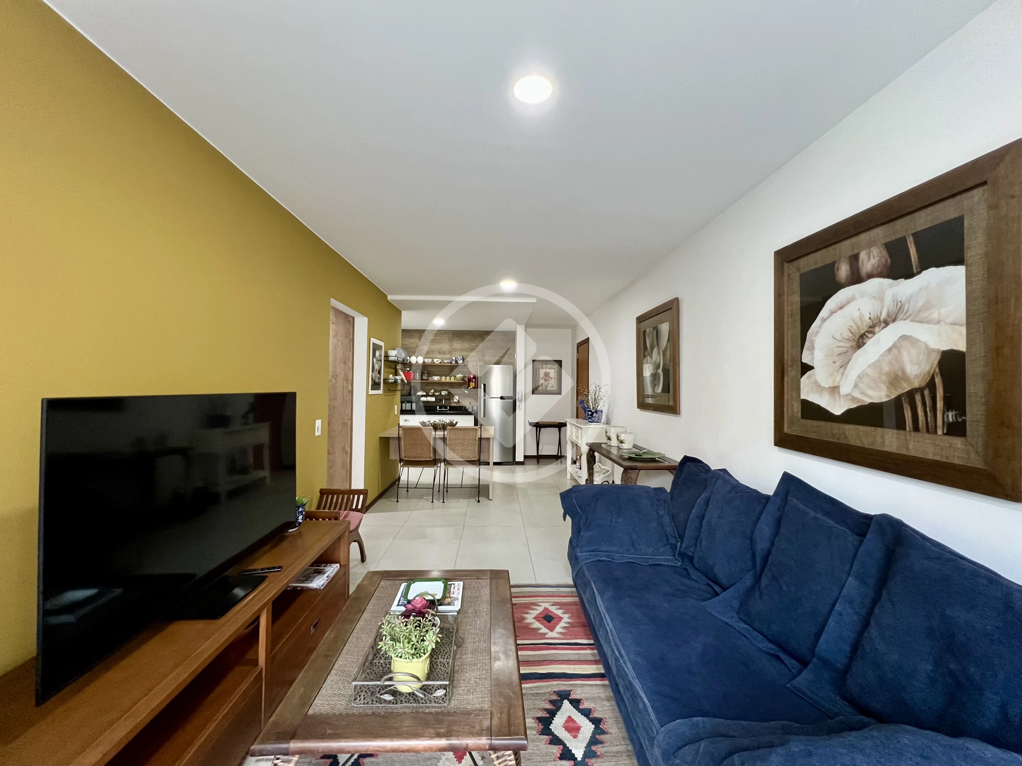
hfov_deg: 106.2
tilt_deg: +1.0
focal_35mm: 13
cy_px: 383
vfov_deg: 89.9
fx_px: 384
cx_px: 511
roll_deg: -0.5
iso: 320
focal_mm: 1.57
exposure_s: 1/60
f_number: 1.8
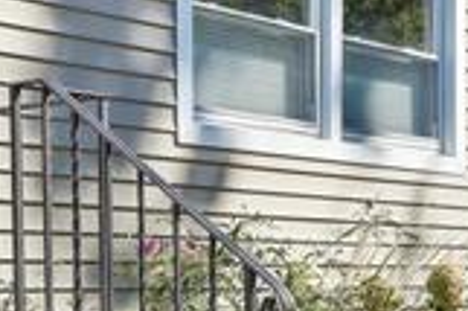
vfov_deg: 13.3
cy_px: 291
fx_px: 1325
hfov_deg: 19.7
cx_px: 416
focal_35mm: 102
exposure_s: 1/125
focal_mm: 16
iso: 100
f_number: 11
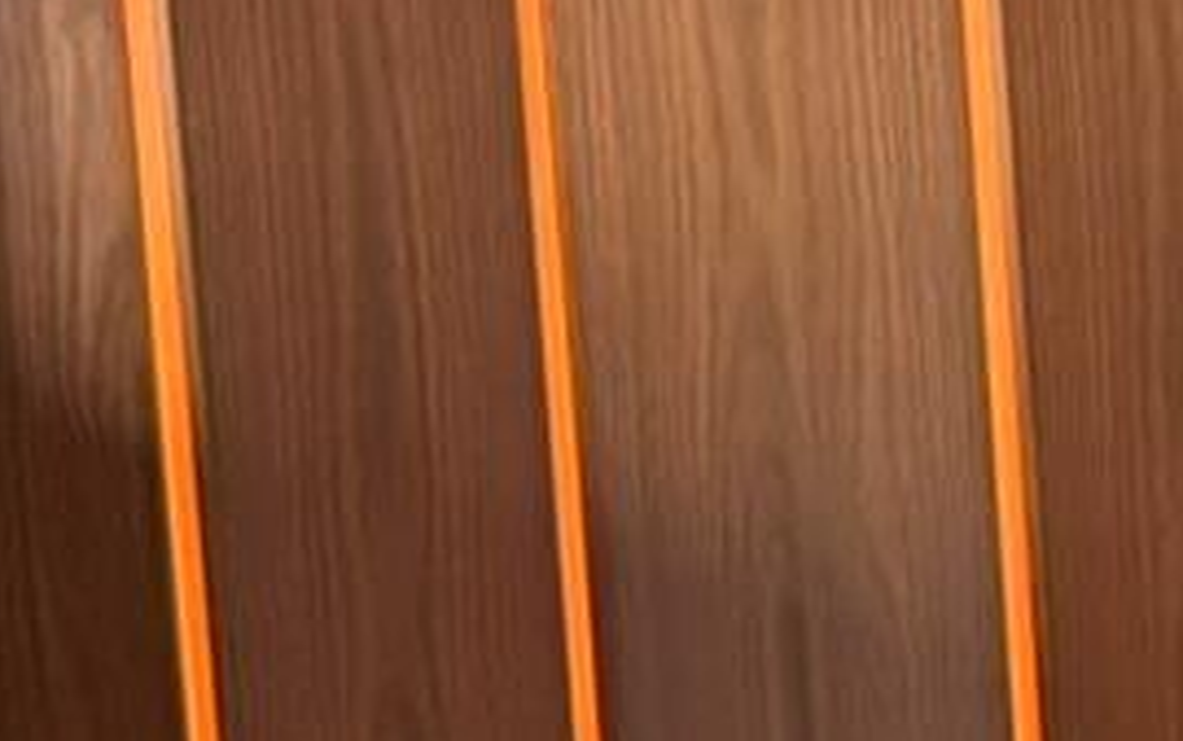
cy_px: -680
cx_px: 3851
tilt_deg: -8.0
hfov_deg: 8.1
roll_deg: +0.2
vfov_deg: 6.1
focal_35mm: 209
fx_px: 6741
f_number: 1.6
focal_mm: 5.96
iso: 250
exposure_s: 1/60
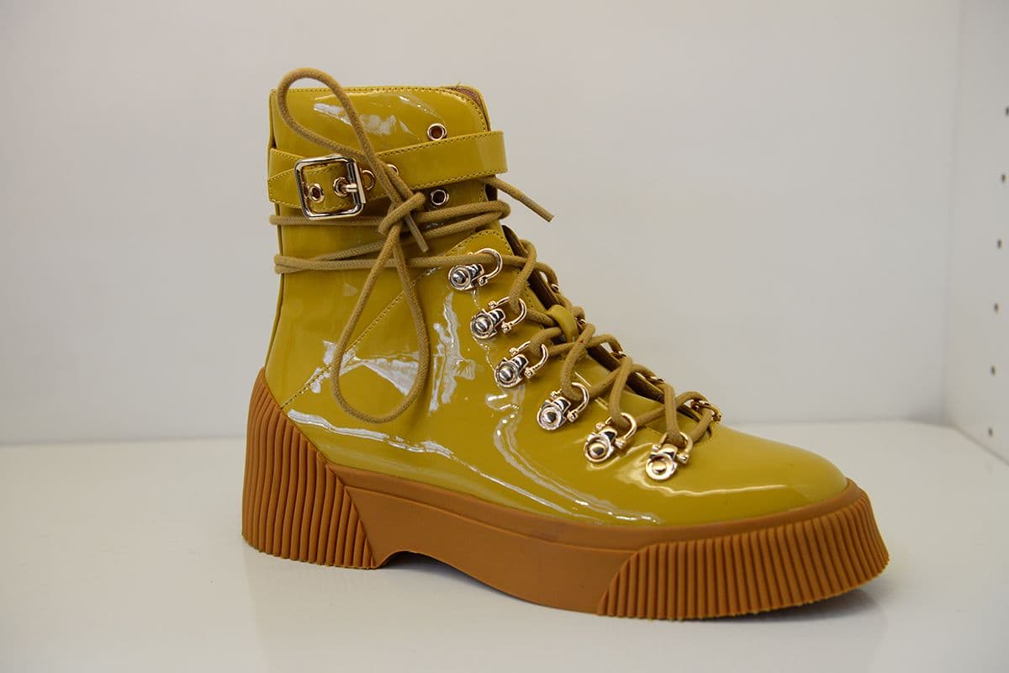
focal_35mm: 46
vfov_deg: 29.2
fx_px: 1289
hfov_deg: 42.7
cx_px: 504
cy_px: 336
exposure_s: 1/320
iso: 640
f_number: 5.6
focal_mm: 46
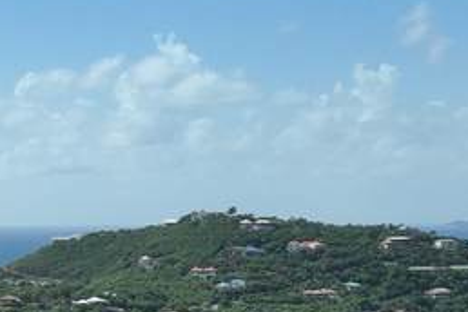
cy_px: 324
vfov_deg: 10.9
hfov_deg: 16.1
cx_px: -44
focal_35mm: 124
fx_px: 1612
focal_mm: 12.29
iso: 130
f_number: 2.8
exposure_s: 1/2500
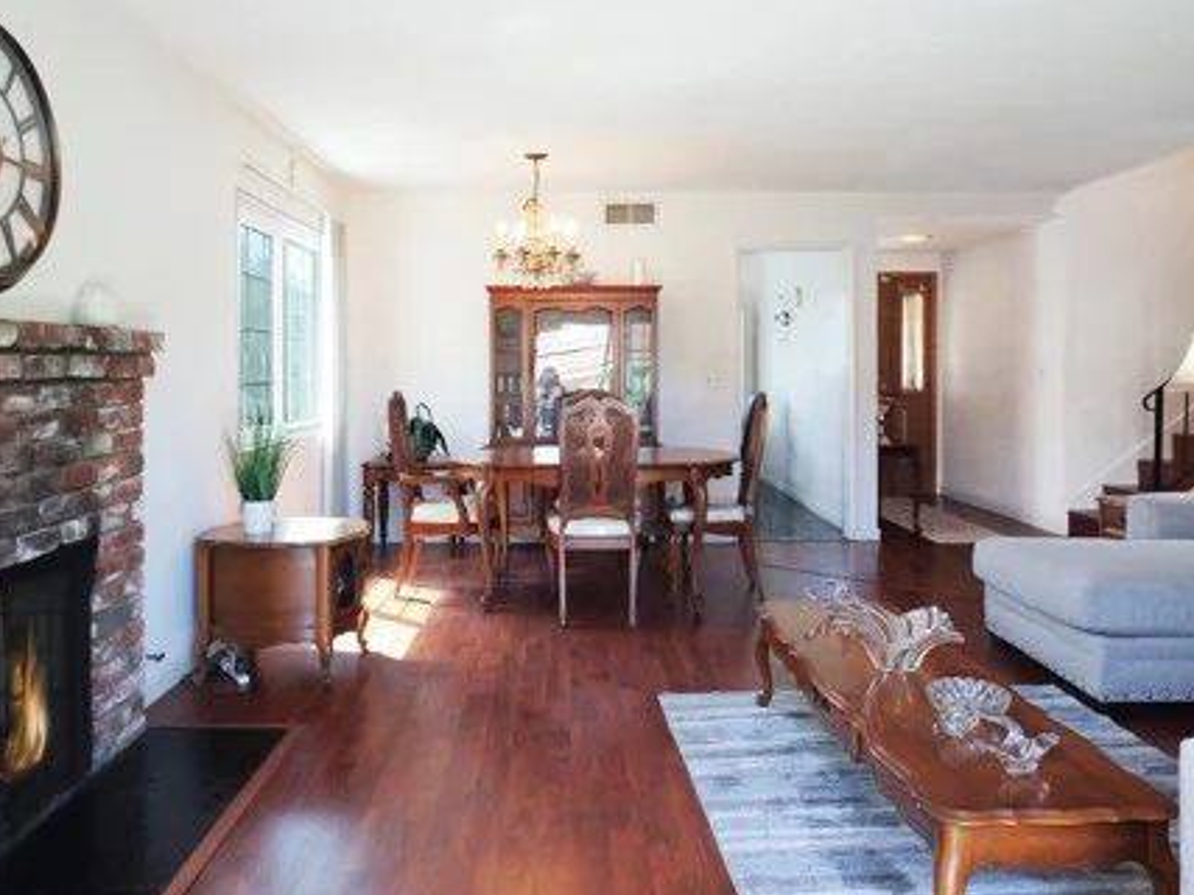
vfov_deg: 51.2
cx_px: 573
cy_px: 392
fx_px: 931
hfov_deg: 65.3
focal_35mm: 27
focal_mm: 9
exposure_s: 1/100
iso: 3200
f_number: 8
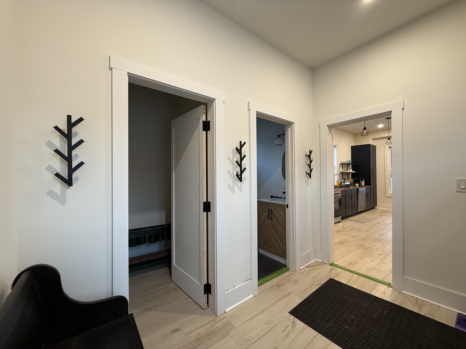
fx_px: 188
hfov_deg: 102.1
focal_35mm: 14
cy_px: 174
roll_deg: +0.5
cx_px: 233
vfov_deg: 85.7
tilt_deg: +1.0
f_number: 2.2
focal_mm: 2.22
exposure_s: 1/60
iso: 250
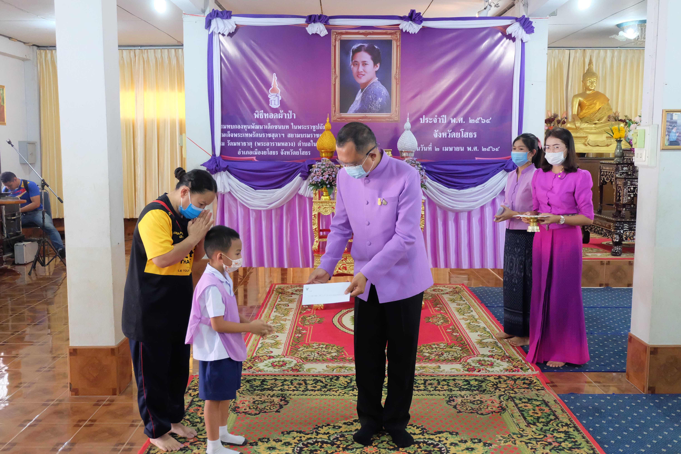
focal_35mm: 35
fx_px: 662
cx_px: 340
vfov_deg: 37.9
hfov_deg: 54.4
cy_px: 227
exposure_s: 1/90
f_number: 4.2
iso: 6400
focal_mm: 23.2
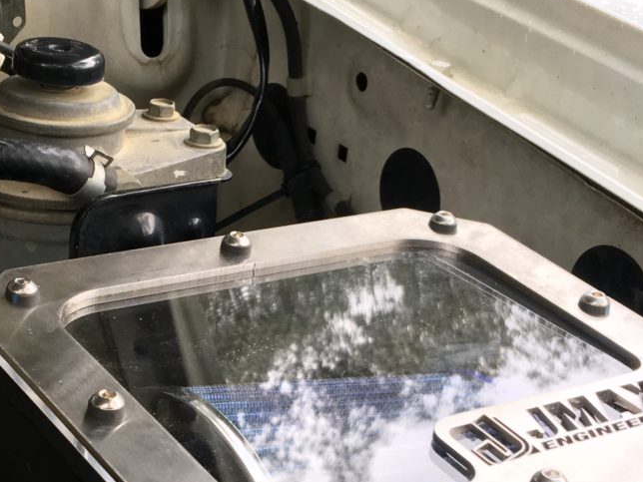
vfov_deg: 18.1
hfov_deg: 24.0
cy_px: 372
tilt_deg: -26.1
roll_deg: -5.8
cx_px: 204
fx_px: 1505
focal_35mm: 81
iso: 40
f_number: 2.2
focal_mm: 4.15
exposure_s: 1/100
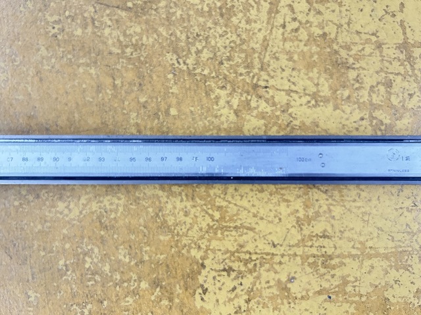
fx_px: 316
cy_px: 158
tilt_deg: -87.1
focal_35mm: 26
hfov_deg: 67.3
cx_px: 210
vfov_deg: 53.1
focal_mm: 5.7
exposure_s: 1/60
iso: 500
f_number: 1.5
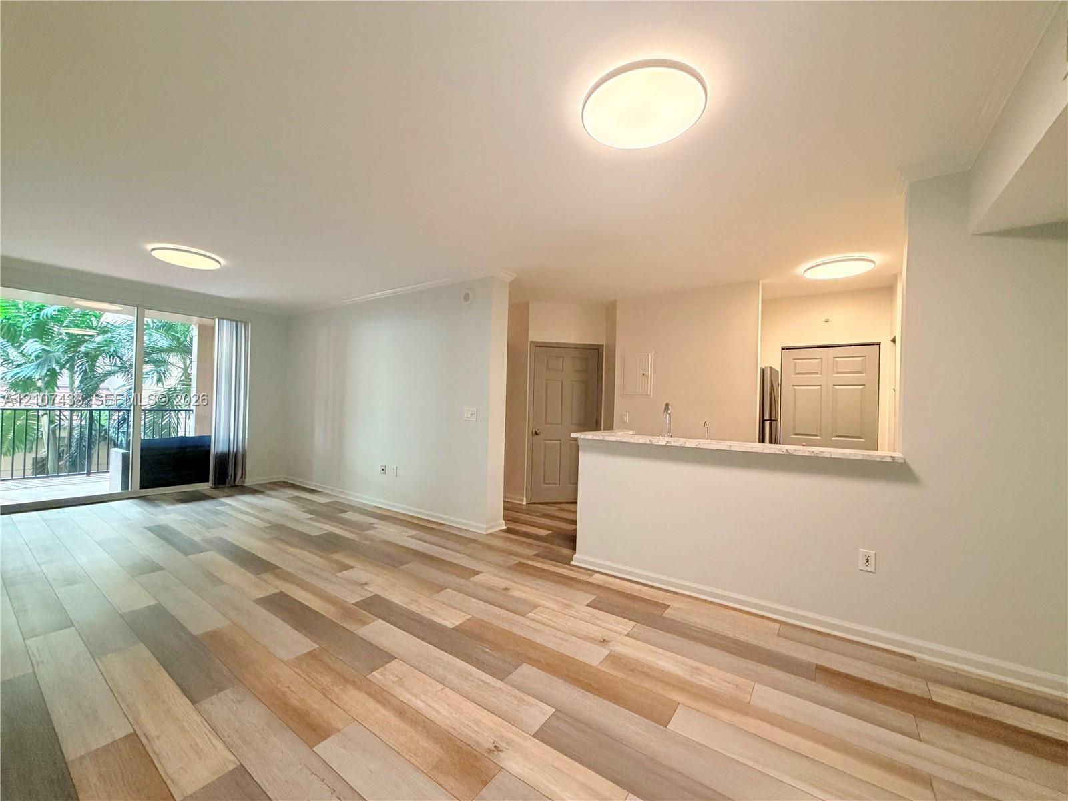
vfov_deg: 85.7
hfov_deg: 102.1
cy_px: 400
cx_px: 534
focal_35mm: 14
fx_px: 432
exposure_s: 1/60
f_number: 2.2
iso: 320
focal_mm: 2.22
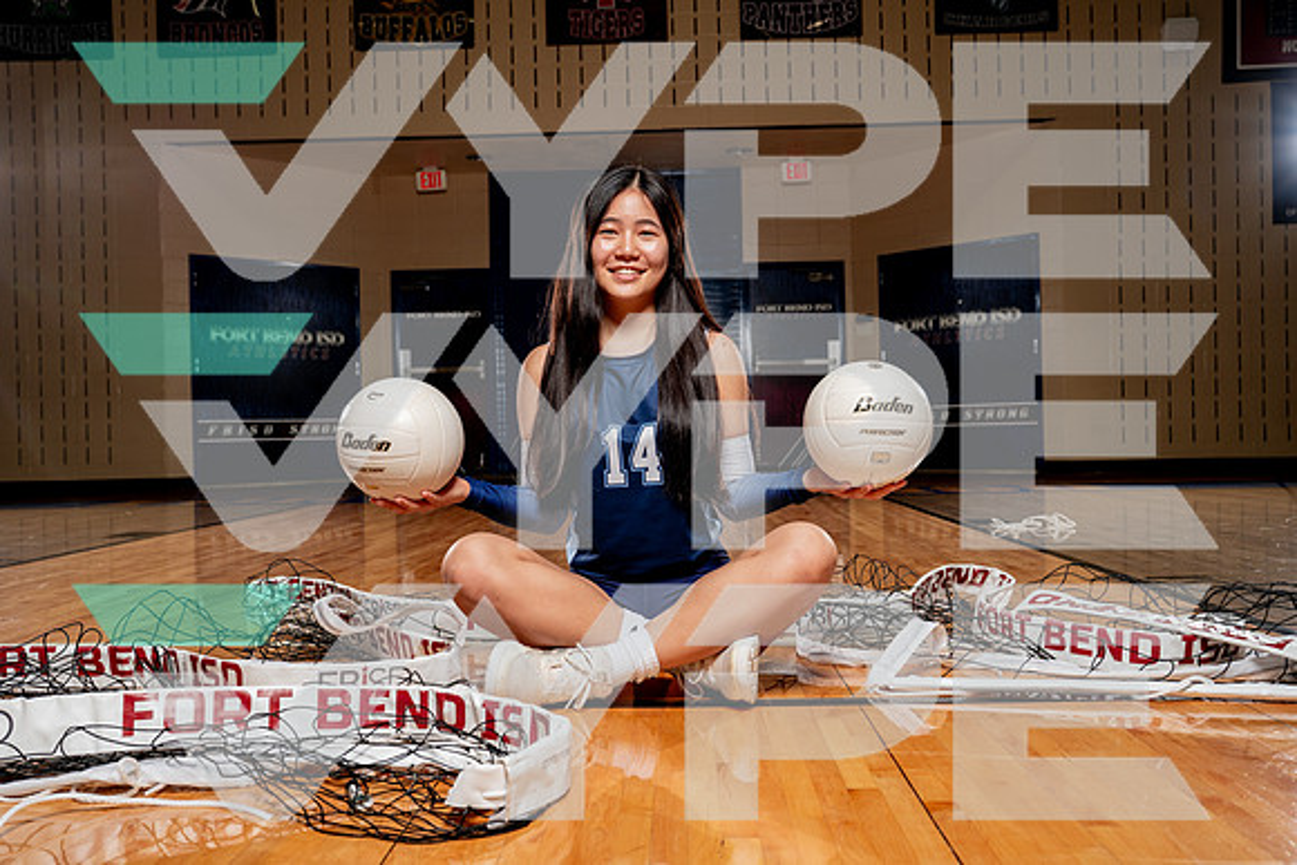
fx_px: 1189
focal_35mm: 33
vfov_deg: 40.0
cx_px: 648
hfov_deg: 57.2
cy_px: 432
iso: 200
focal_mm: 33
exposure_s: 1/250
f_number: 5.6
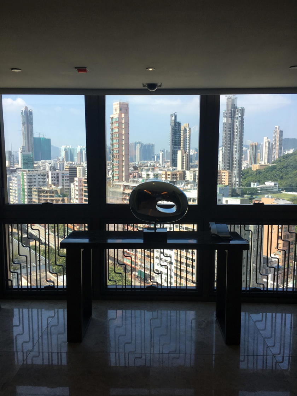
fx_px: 332
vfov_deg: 61.7
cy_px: 198
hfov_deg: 48.2
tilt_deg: -6.4
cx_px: 148
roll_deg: -1.2
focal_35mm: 29
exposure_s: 1/109
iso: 25
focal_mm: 4.15
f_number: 2.2
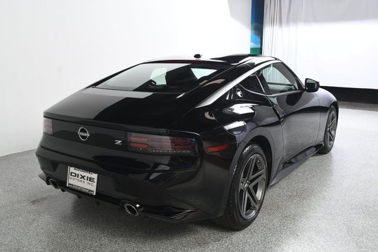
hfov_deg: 57.2
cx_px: 189
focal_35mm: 33
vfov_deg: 39.9
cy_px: 126
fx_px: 346
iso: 100
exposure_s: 1/160
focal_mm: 22
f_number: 7.1
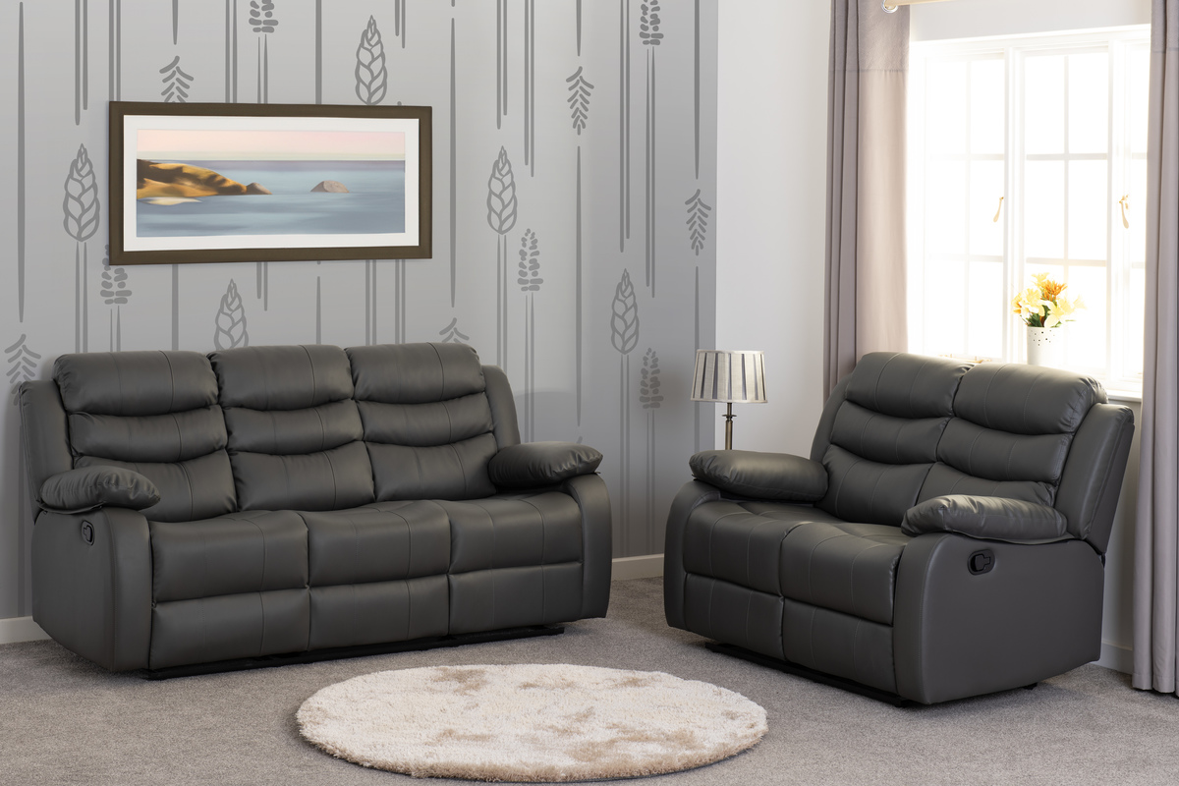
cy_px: 393
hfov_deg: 30.5
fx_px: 2161
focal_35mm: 66
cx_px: 590
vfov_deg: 20.6
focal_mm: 66
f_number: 10
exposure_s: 1/160
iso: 100
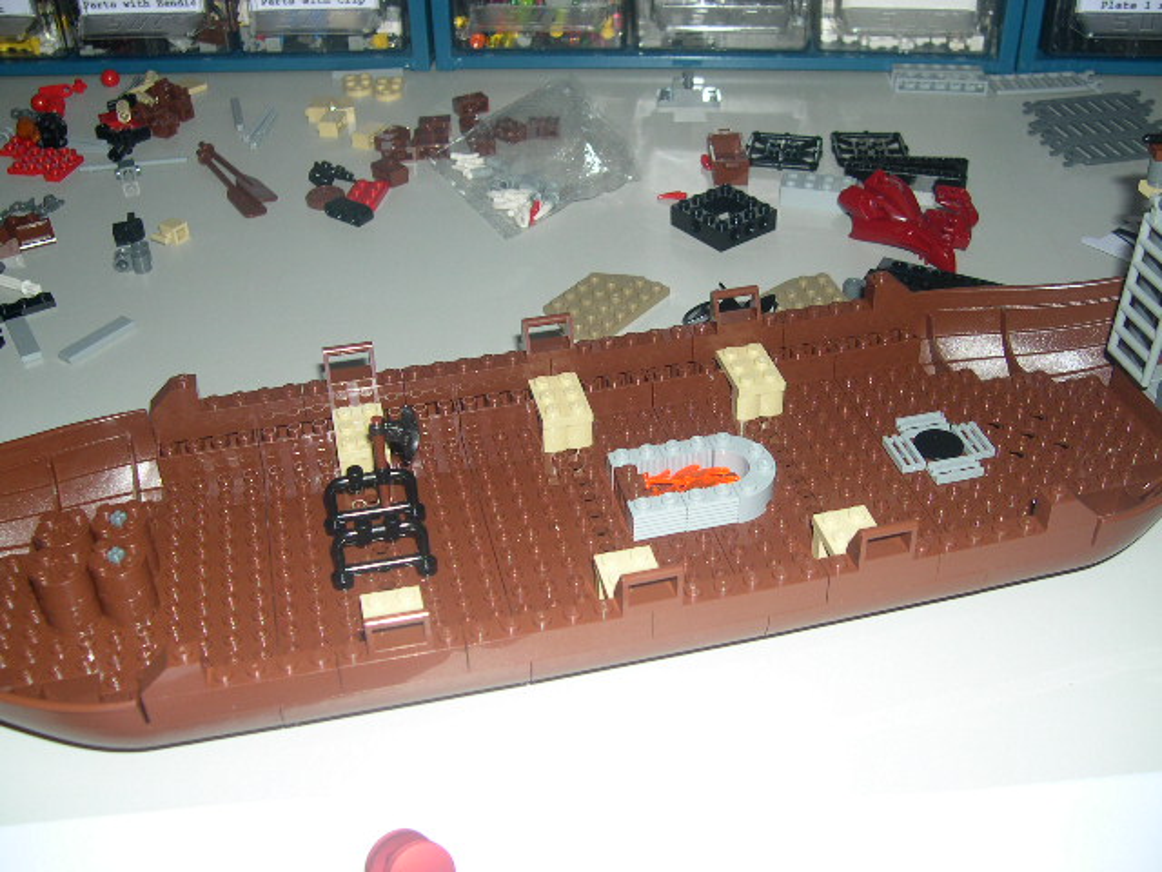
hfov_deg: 49.0
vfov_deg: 37.7
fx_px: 1276
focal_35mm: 38
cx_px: 581
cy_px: 436
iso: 100
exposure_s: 1/60
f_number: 2.8
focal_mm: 8
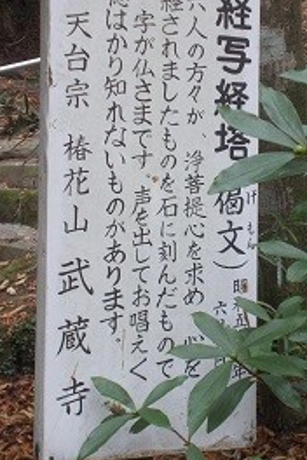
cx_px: 237
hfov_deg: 17.0
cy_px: 179
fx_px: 1023
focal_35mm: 80
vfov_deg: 25.3
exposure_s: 1/20
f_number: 4.2
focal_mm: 7.9
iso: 200
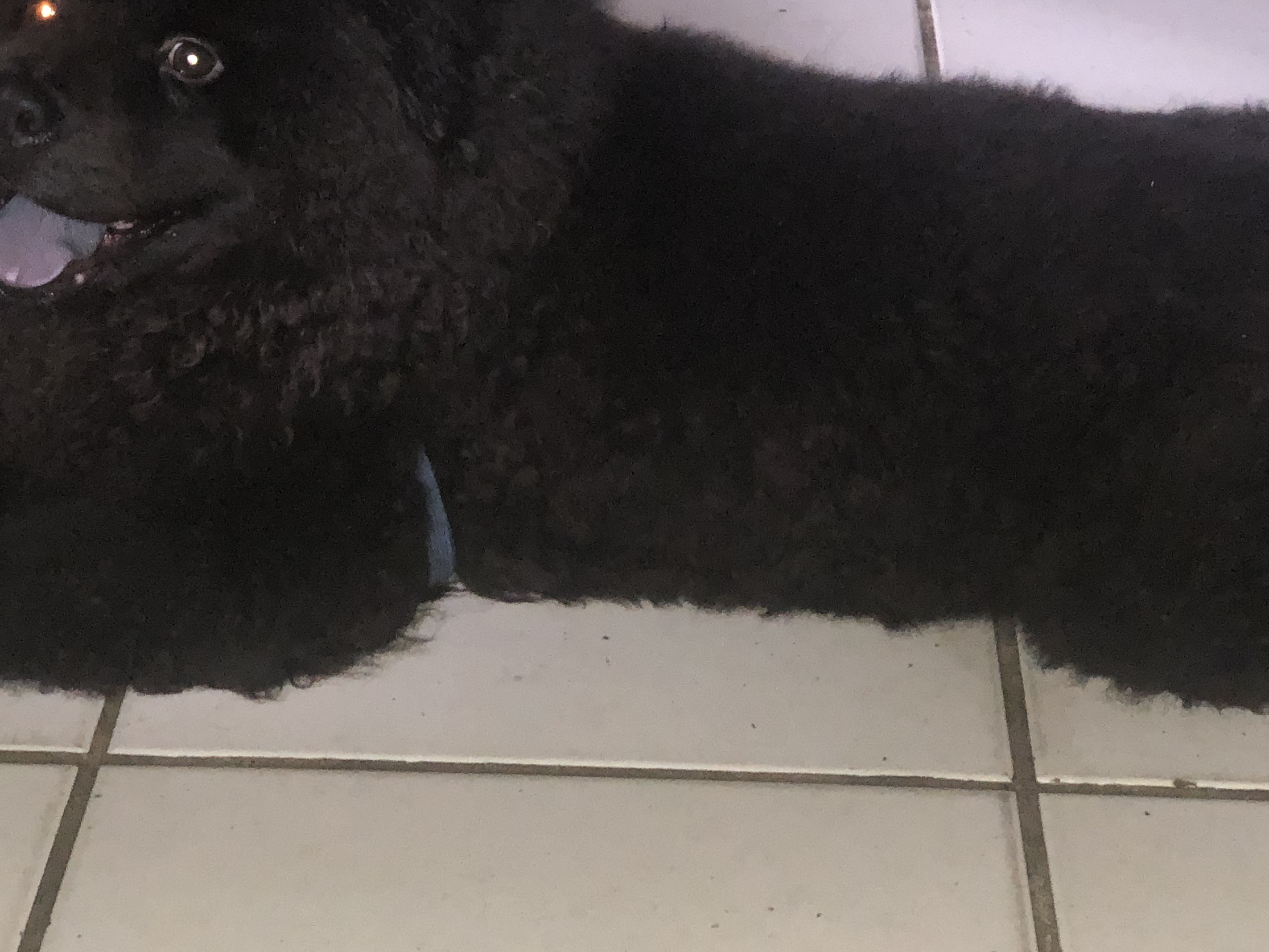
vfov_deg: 15.6
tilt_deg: -21.8
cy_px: 122
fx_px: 3446
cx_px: 553
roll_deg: +0.4
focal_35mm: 94
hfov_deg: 20.9
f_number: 2.4
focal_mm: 6
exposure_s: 1/30
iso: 200
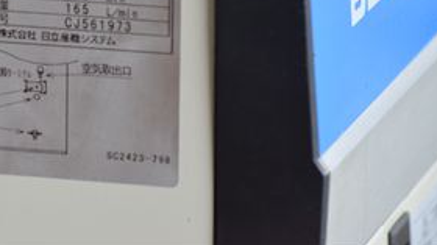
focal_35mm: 337
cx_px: 86
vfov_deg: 3.6
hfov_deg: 6.4
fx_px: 3902
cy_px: -12
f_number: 6.3
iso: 1250
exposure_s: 1/250
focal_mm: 120
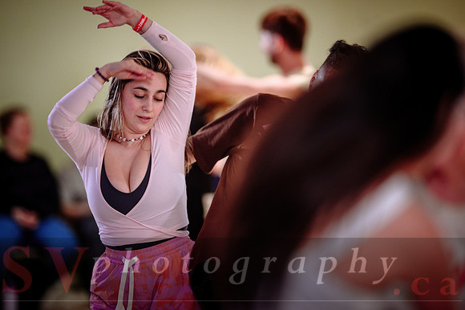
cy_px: 155
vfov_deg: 6.9
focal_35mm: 200
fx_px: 2582
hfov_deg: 10.3
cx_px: 232
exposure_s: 1/250
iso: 1000
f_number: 2
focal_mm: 200
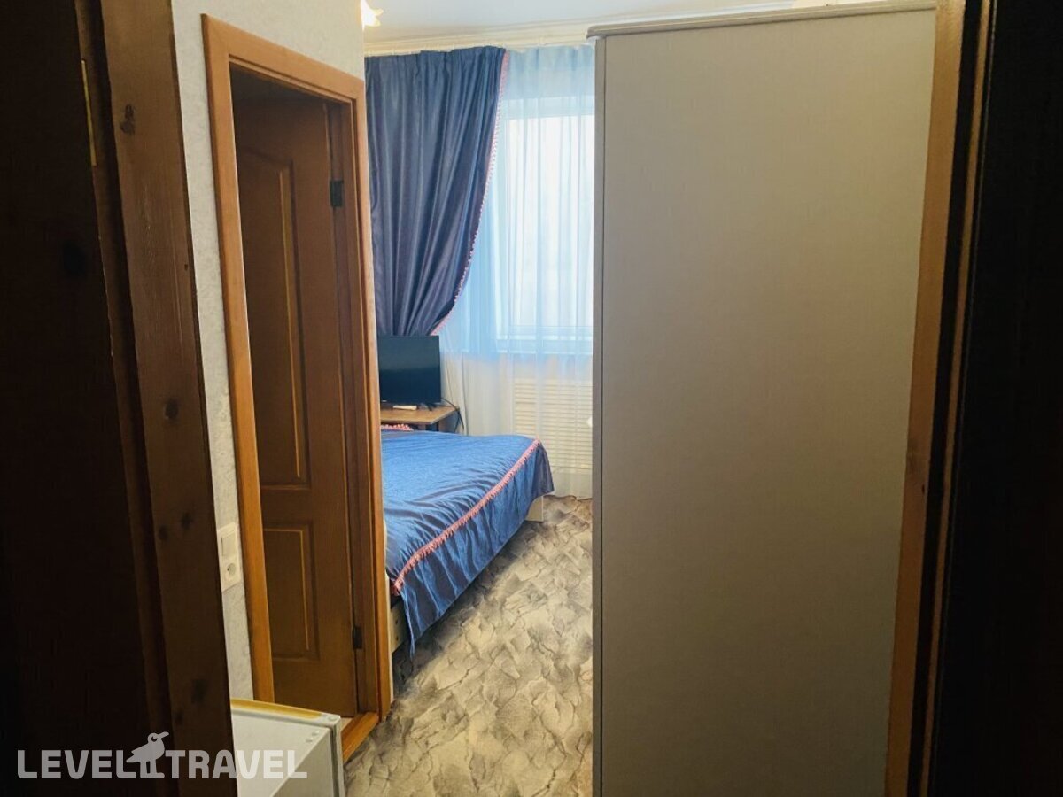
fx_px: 798
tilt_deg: -10.2
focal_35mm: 26
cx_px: 532
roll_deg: +0.3
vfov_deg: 53.1
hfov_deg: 67.3
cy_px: 398
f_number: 1.8
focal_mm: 4.25
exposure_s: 1/25
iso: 640
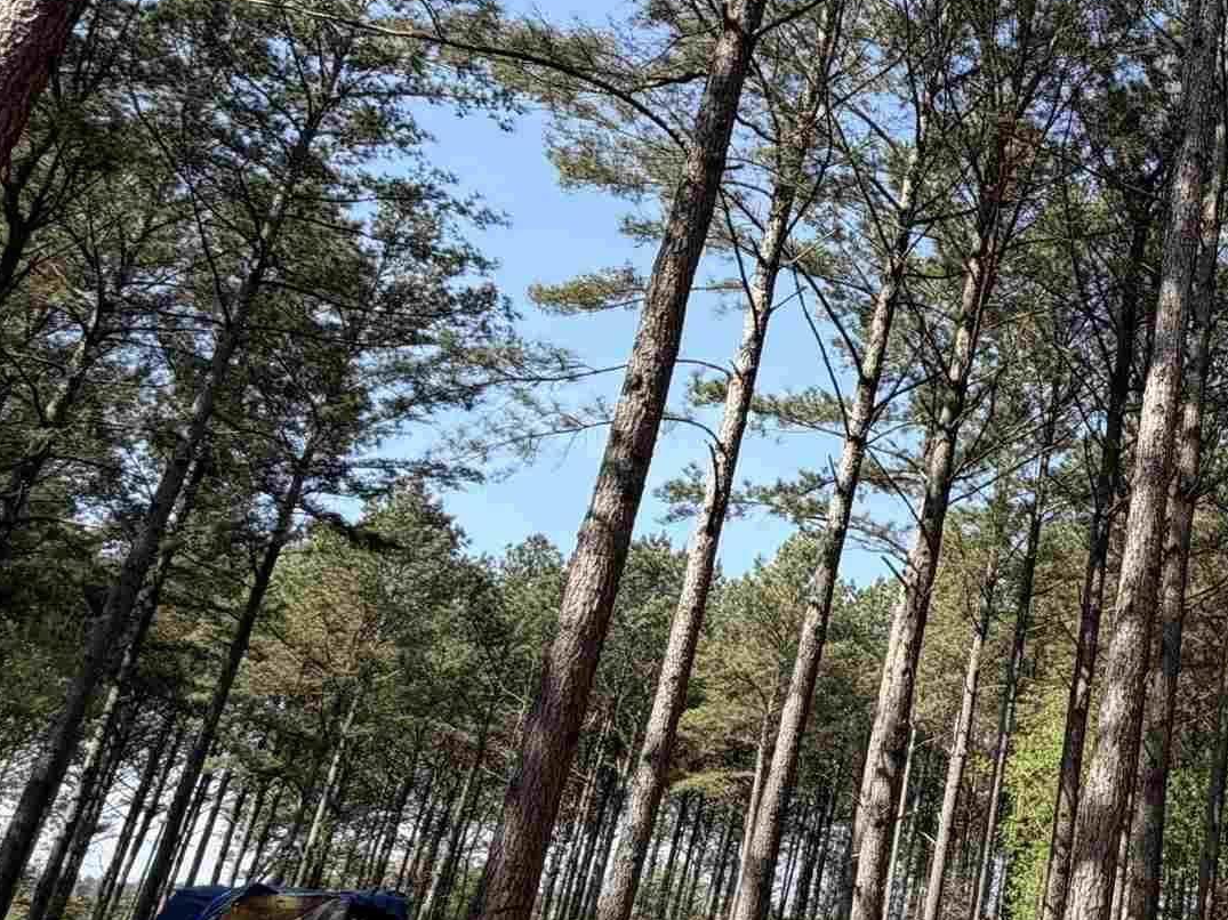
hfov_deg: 37.7
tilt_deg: +23.5
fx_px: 1419
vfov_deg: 35.7
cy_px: 330
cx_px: 1400
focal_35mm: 40
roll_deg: -2.1
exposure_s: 1/596
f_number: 2.2
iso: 40
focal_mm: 2.22
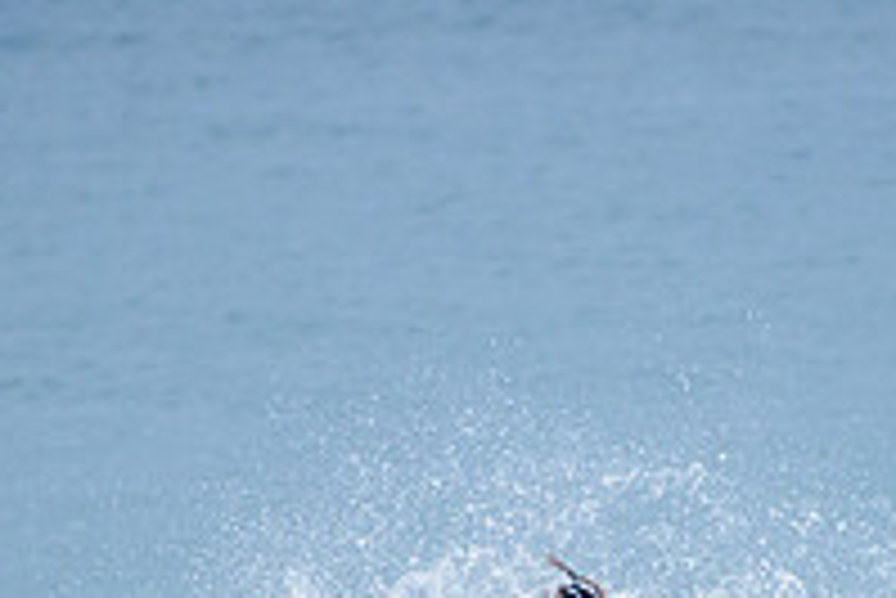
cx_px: 635
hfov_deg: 1.5
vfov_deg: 1.0
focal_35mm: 1401
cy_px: 731
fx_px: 34894
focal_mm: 480
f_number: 5.6
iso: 720
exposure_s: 1/2000
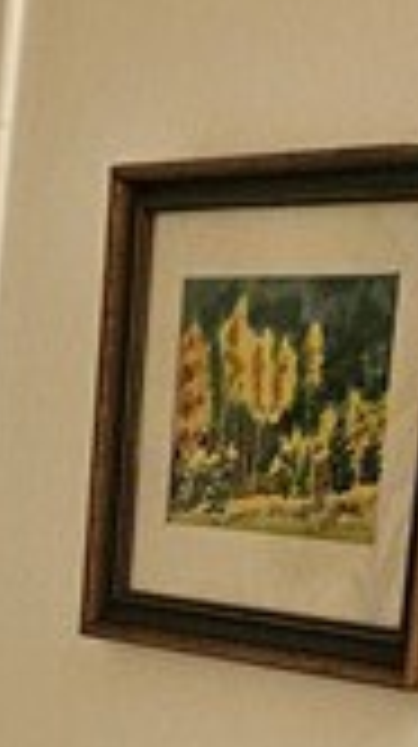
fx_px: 3064
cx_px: -809
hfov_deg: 7.0
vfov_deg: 12.1
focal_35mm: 155
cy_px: 1575
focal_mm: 5.4
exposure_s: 1/120
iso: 400
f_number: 1.8
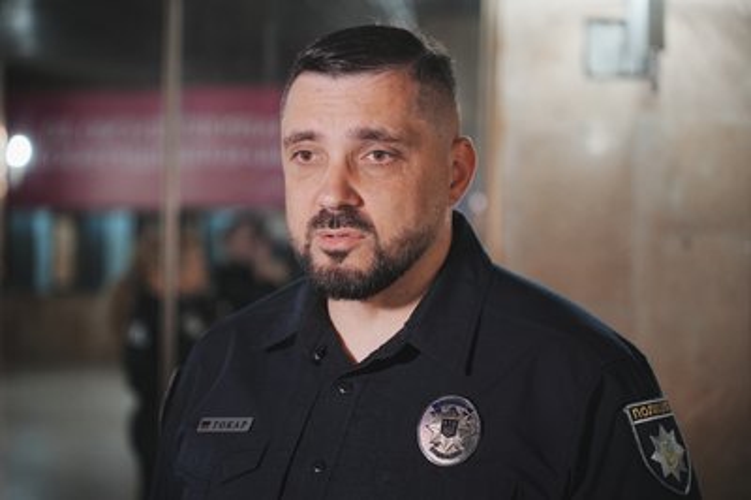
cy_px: 250
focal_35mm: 75
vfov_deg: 18.2
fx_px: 1563
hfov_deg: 27.0
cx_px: 376
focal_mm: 75
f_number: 3.2
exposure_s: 1/80
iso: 1600
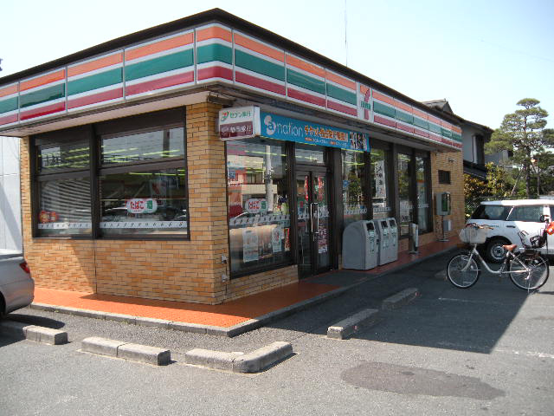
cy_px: 208
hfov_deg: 52.6
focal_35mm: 35
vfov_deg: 40.7
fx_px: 560
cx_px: 277
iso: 64
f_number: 3.8
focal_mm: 5.9
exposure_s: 1/316
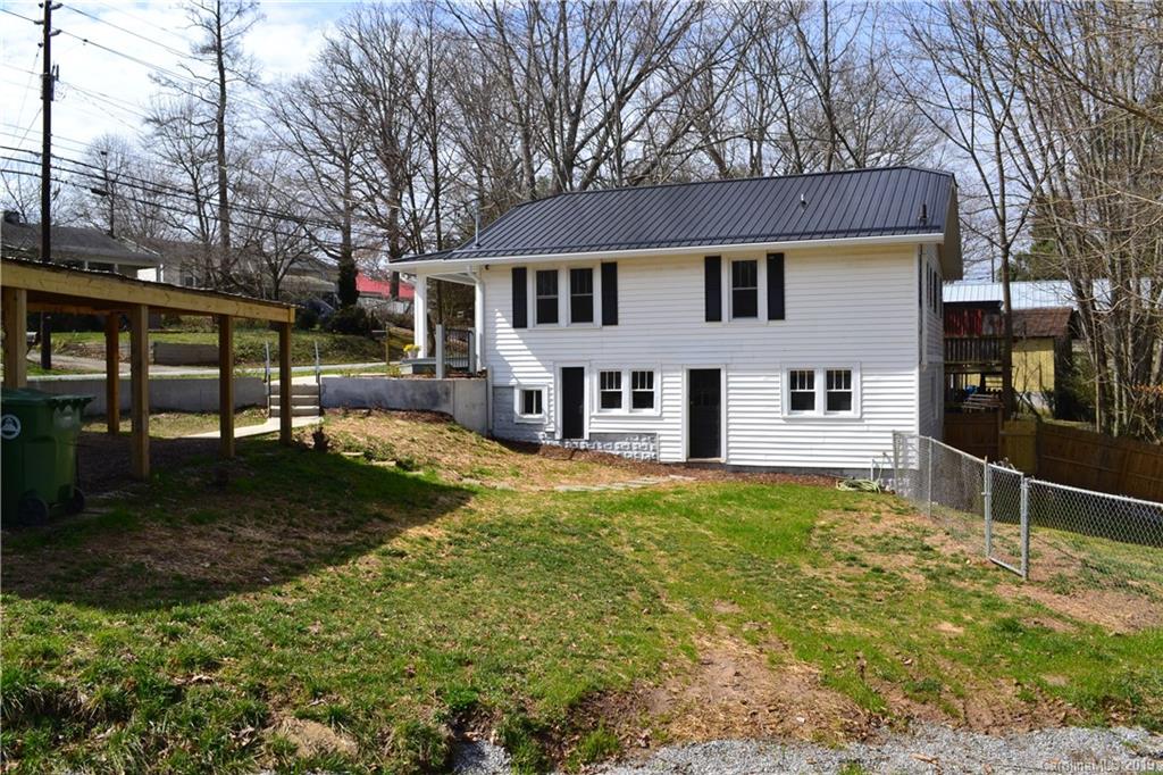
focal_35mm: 33
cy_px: 388
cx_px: 582
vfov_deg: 39.9
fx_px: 1066
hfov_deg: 57.2
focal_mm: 22
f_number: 11
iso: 400
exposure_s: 1/320
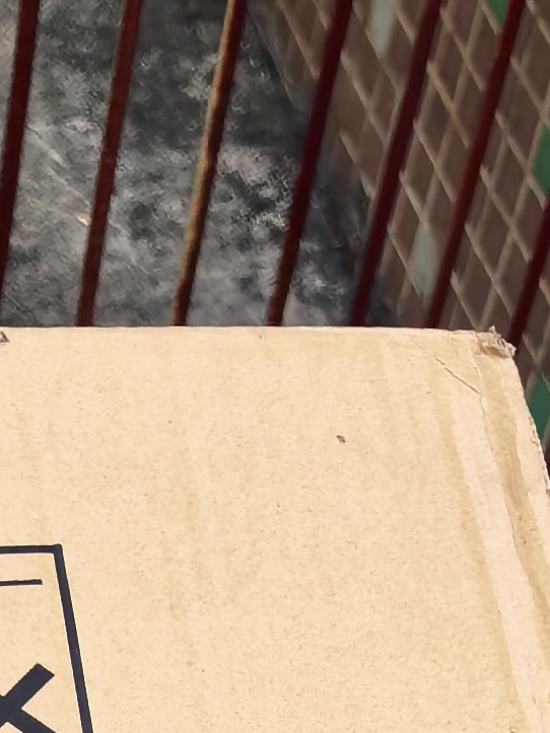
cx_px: 50
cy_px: 1690
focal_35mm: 136
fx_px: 2882
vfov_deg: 12.0
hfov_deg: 10.8
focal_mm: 5.75
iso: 320
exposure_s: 1/881
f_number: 2
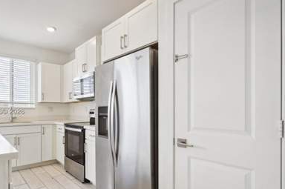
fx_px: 158
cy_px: 112
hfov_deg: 83.0
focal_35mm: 20
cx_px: 114
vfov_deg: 61.3
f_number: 9
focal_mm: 16
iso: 400
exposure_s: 1/30
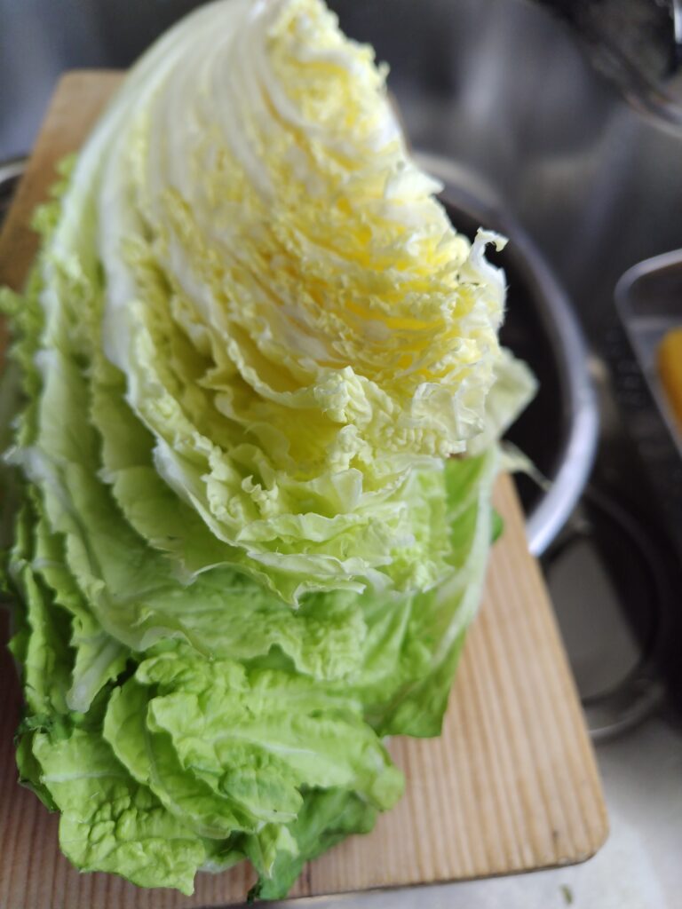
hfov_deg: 58.9
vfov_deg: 73.9
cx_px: 341
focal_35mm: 23
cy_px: 454
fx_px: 604
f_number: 1.9
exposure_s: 1/100
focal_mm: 5.5
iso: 92
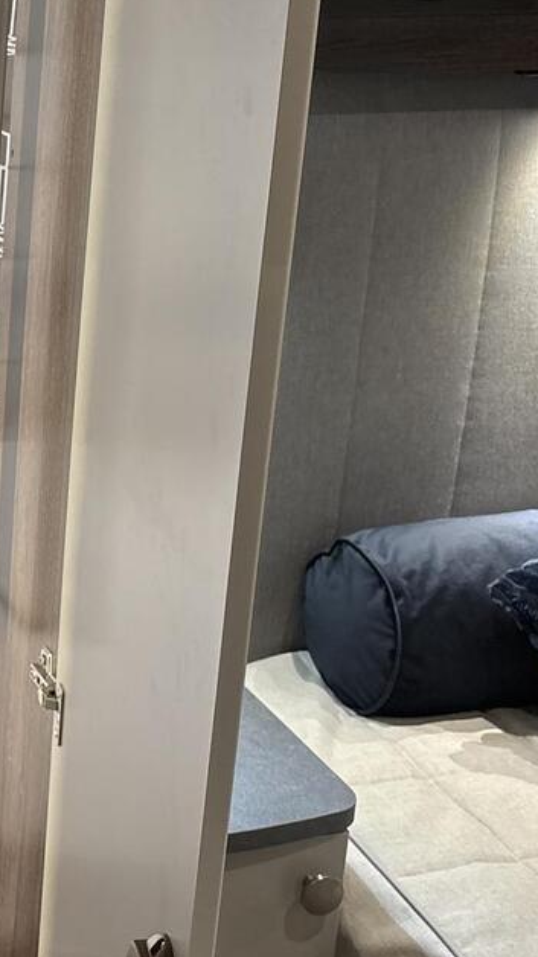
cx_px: -230
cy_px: 373
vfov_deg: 32.2
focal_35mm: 65
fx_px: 1649
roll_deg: -1.1
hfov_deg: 17.0
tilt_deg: -17.1
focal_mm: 5.96
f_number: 1.6
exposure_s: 1/50
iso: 160
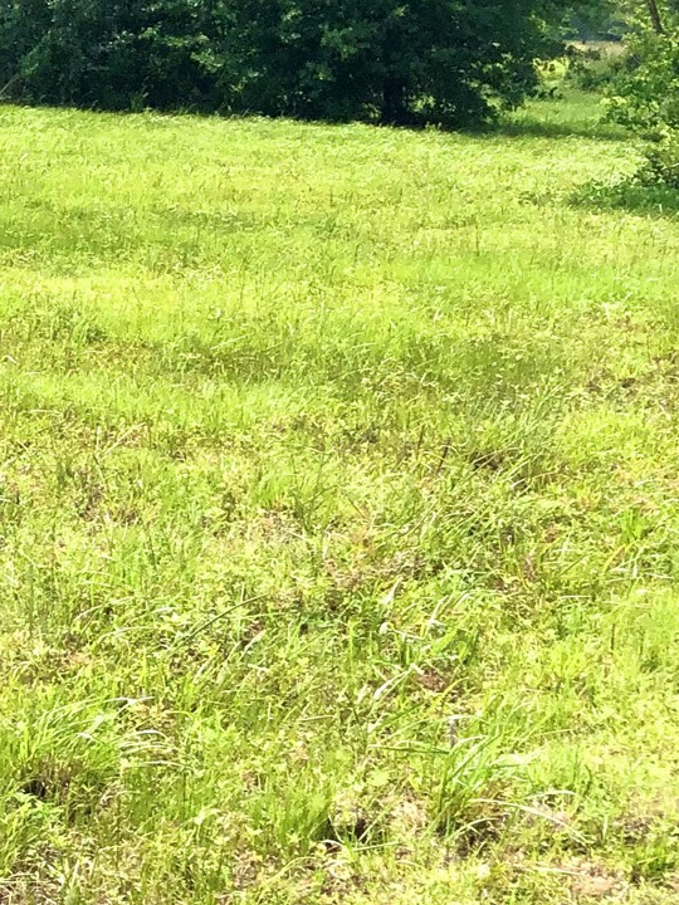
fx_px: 3871
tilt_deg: +1.0
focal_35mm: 148
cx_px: -36
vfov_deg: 13.1
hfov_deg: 9.9
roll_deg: -1.6
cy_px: -104
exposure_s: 1/1946
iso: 16
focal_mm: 6
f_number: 2.4
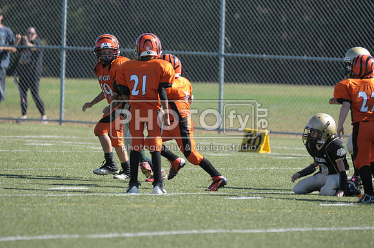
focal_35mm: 420
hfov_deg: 4.9
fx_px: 4357
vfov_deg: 3.3
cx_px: 187
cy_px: 124
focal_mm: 280
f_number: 4
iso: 640
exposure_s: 1/2500
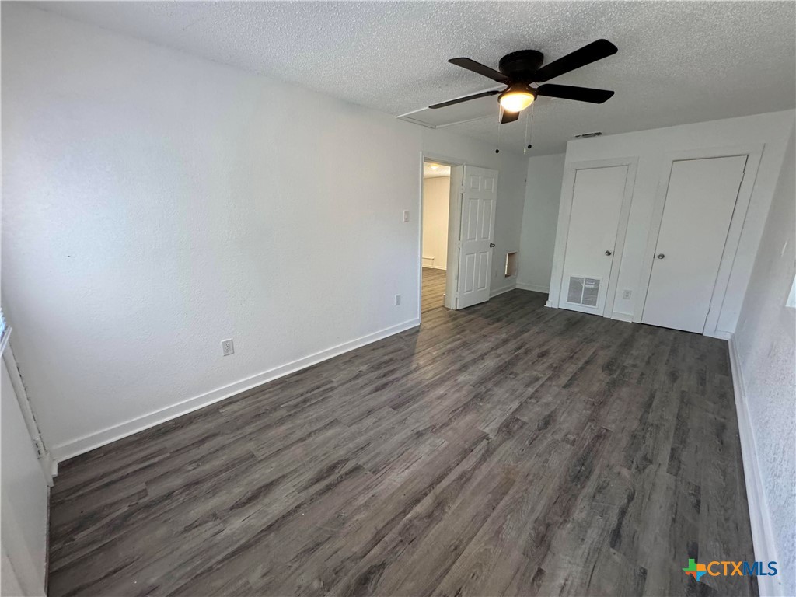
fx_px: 322
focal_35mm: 14
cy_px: 298
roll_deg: -0.4
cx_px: 398
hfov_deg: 102.1
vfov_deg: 85.7
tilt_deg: -13.6
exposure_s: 1/60
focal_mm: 2.22
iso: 250
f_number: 2.2
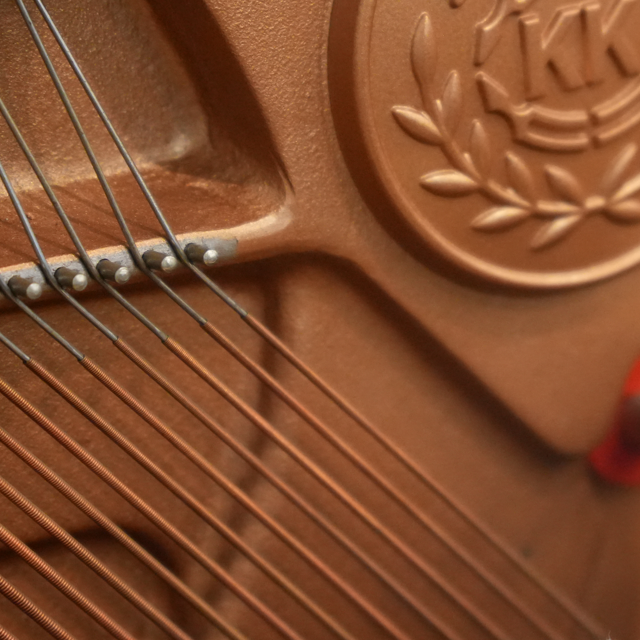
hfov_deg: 9.0
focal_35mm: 195
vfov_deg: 9.0
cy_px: 198
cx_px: 420
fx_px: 4079
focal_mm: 70
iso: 4000
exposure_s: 1/125
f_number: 2.8
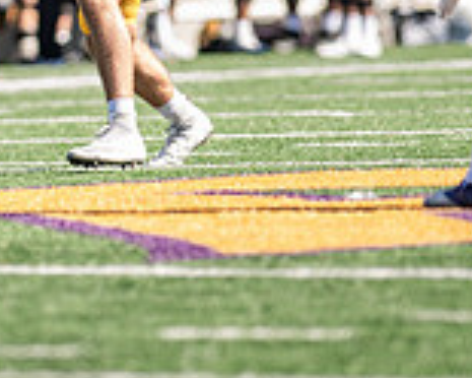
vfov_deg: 1.5
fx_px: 14682
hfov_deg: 1.8
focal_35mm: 1051
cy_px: -151
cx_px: -15
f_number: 3.2
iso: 200
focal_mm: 300
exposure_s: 1/1000
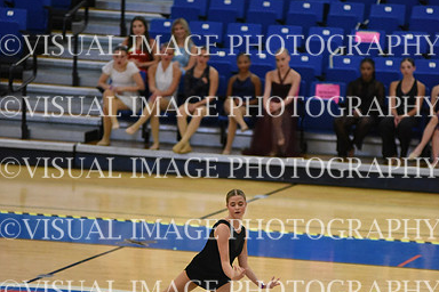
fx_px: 3682
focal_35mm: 302
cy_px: 198
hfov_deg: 6.8
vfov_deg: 4.6
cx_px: 220
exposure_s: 1/1000
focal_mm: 200
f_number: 2.8
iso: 8000
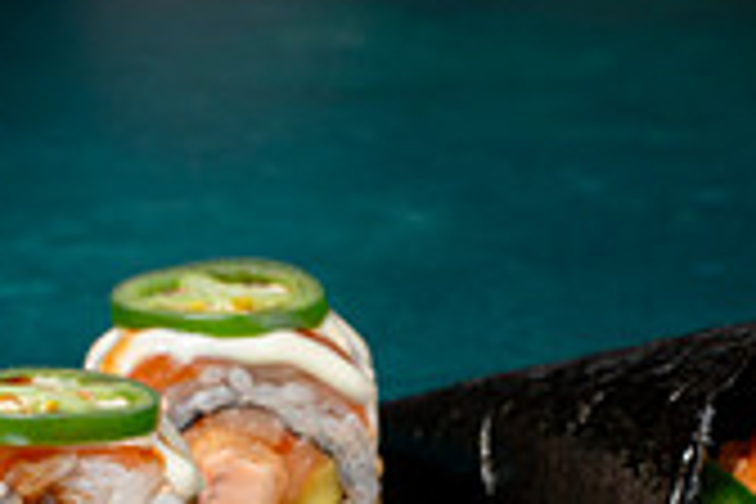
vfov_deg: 7.8
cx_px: 410
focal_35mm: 173
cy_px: 659
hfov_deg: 11.9
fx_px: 3633
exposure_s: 1/80
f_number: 11
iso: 250
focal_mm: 50
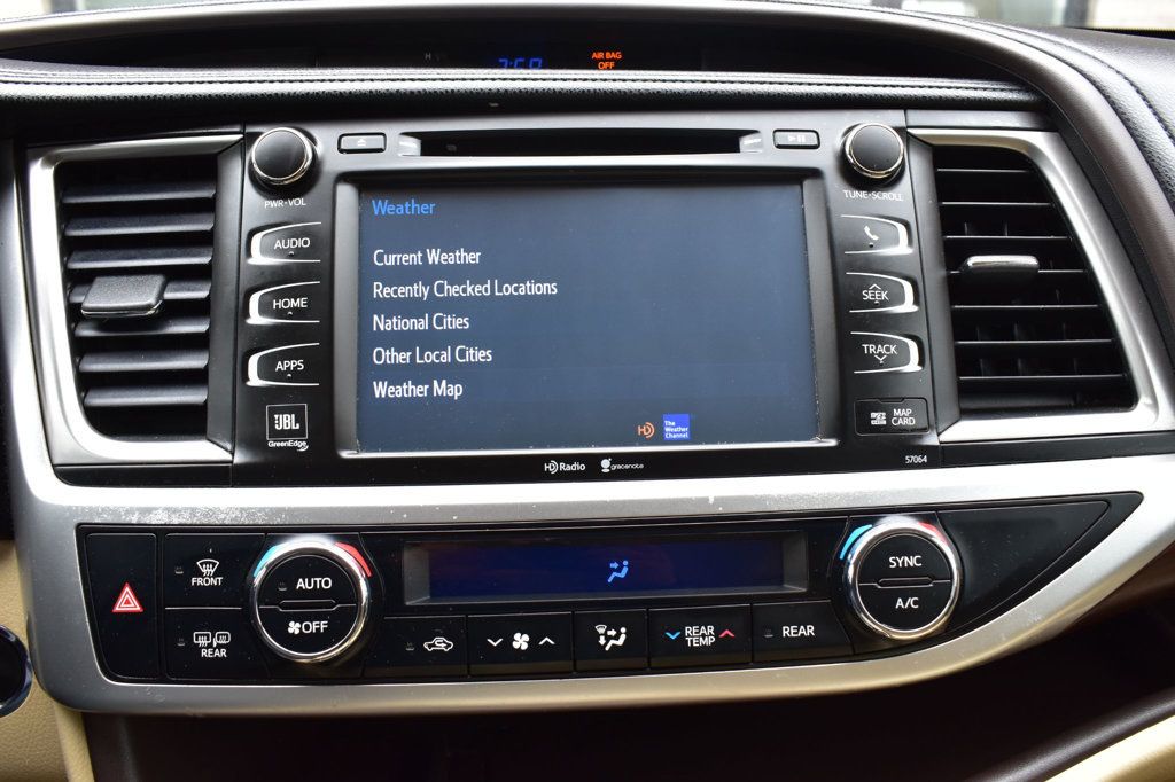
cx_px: 588
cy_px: 391
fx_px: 1077
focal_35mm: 33
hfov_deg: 57.2
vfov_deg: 39.9
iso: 400
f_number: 8
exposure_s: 1/50
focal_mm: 22
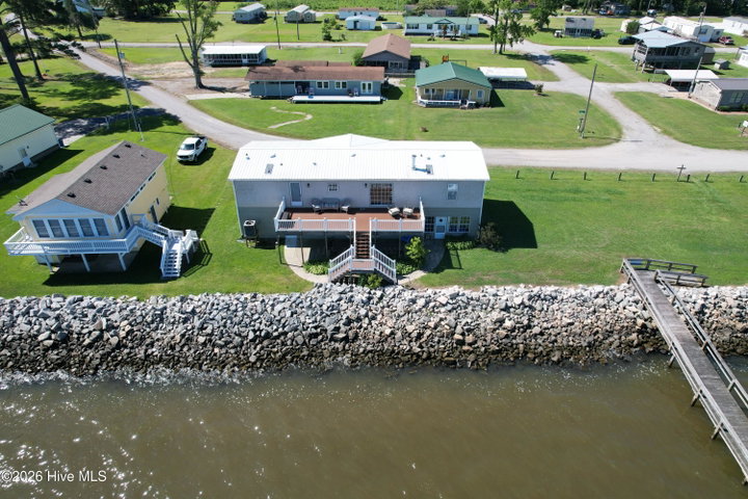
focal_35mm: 22
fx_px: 457
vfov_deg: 57.2
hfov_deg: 78.6
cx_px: 374
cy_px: 250
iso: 200
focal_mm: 8.38
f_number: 2.8
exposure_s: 1/2000
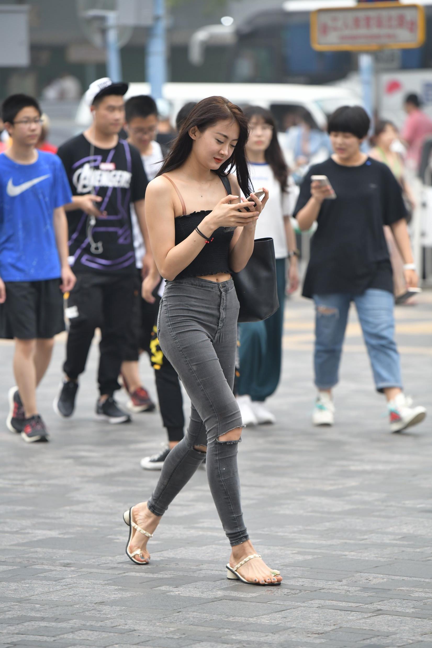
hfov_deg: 6.9
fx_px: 3599
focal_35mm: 200
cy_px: 324
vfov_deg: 10.3
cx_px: 216
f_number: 4
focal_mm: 200
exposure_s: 1/1000
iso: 1250
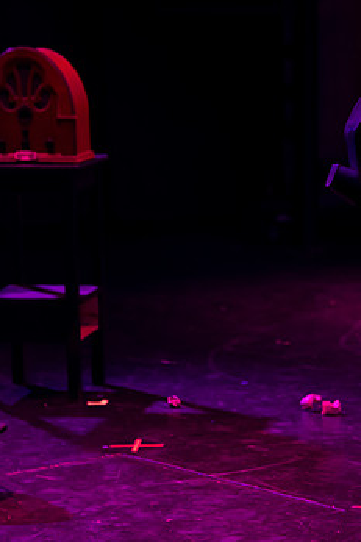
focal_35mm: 159
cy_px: 272
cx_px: 255
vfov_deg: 12.9
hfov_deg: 8.6
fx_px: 2394
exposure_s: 1/160
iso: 3200
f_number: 4
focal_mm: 92
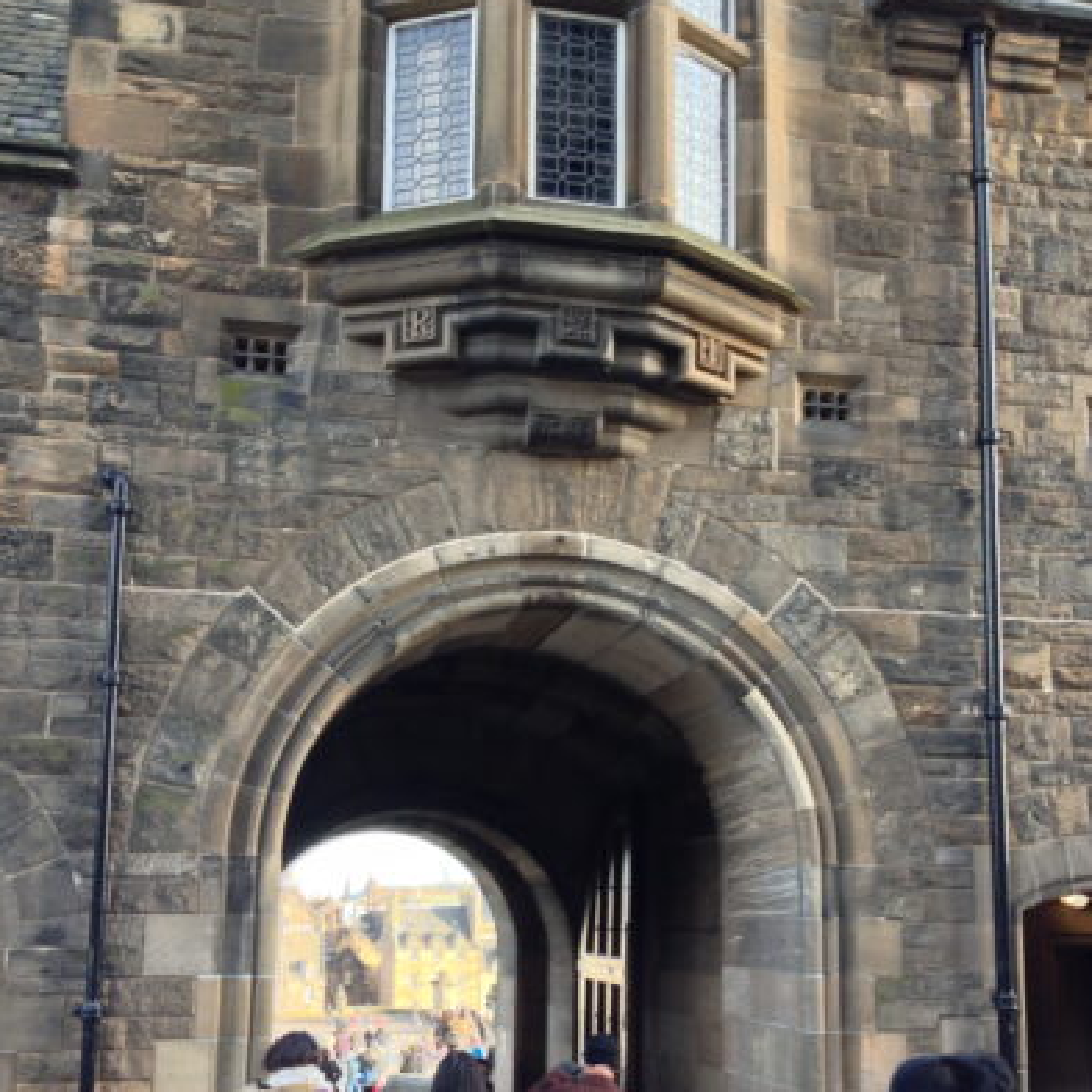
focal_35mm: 42
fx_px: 1499
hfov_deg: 40.0
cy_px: 724
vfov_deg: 39.6
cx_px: 550
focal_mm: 4.28
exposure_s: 1/120
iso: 80
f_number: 2.4
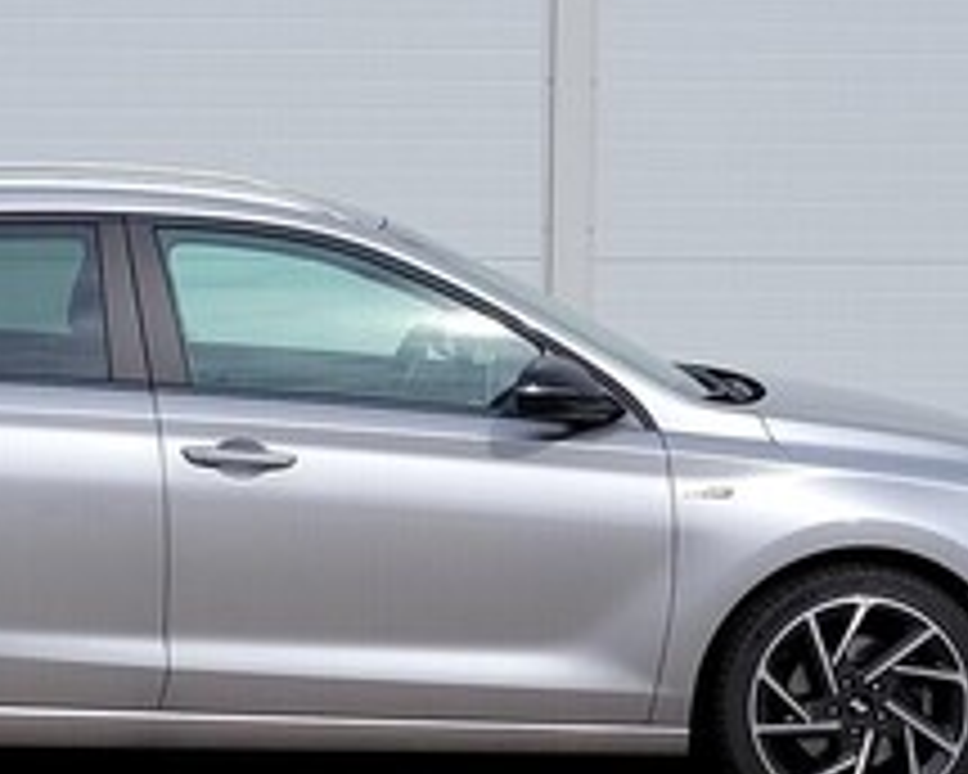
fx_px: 1862
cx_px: 194
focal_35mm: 65
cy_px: 497
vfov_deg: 23.4
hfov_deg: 28.5
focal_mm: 5.4
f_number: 1.8
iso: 40
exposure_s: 1/3177
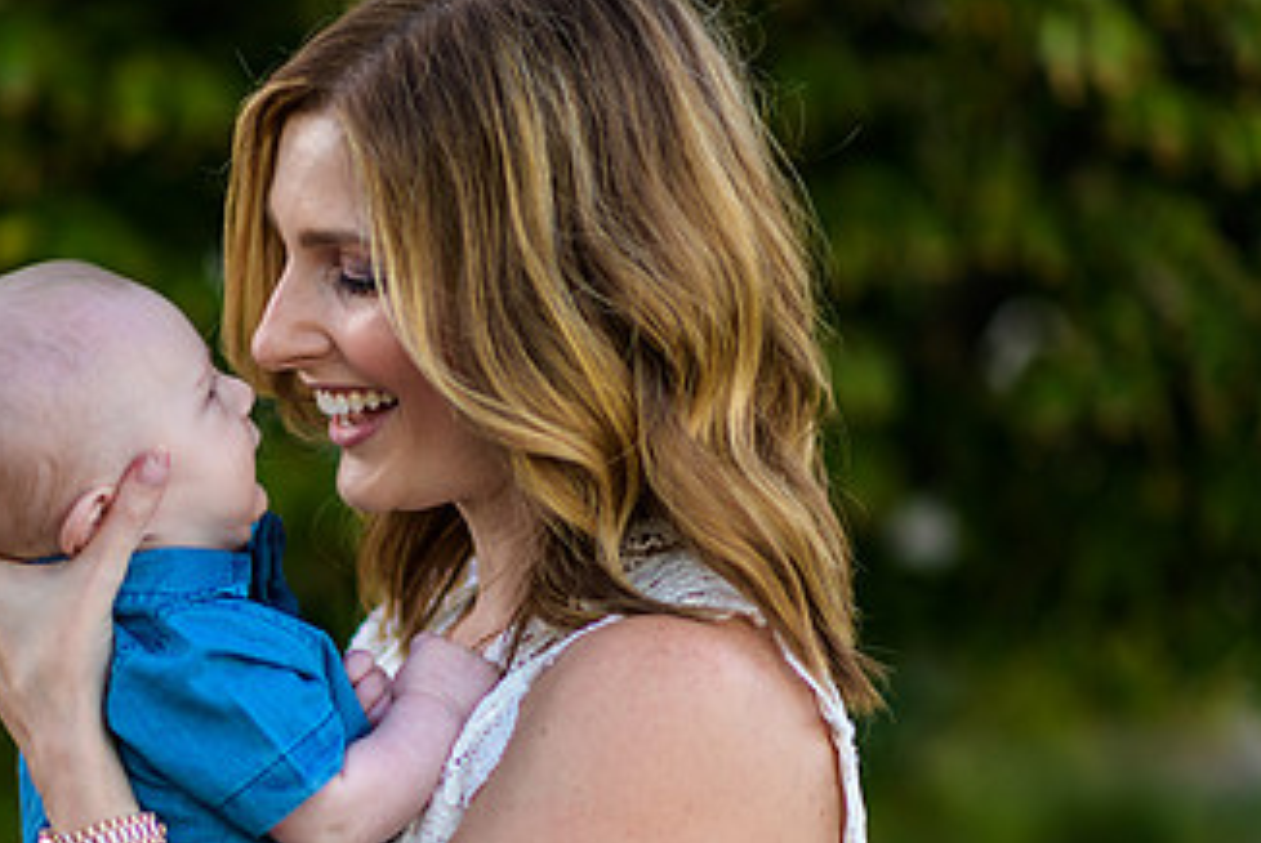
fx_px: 5294
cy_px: 636
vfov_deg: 9.1
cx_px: 356
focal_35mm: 151
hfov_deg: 13.5
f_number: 2
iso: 200
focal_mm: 85
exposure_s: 1/500
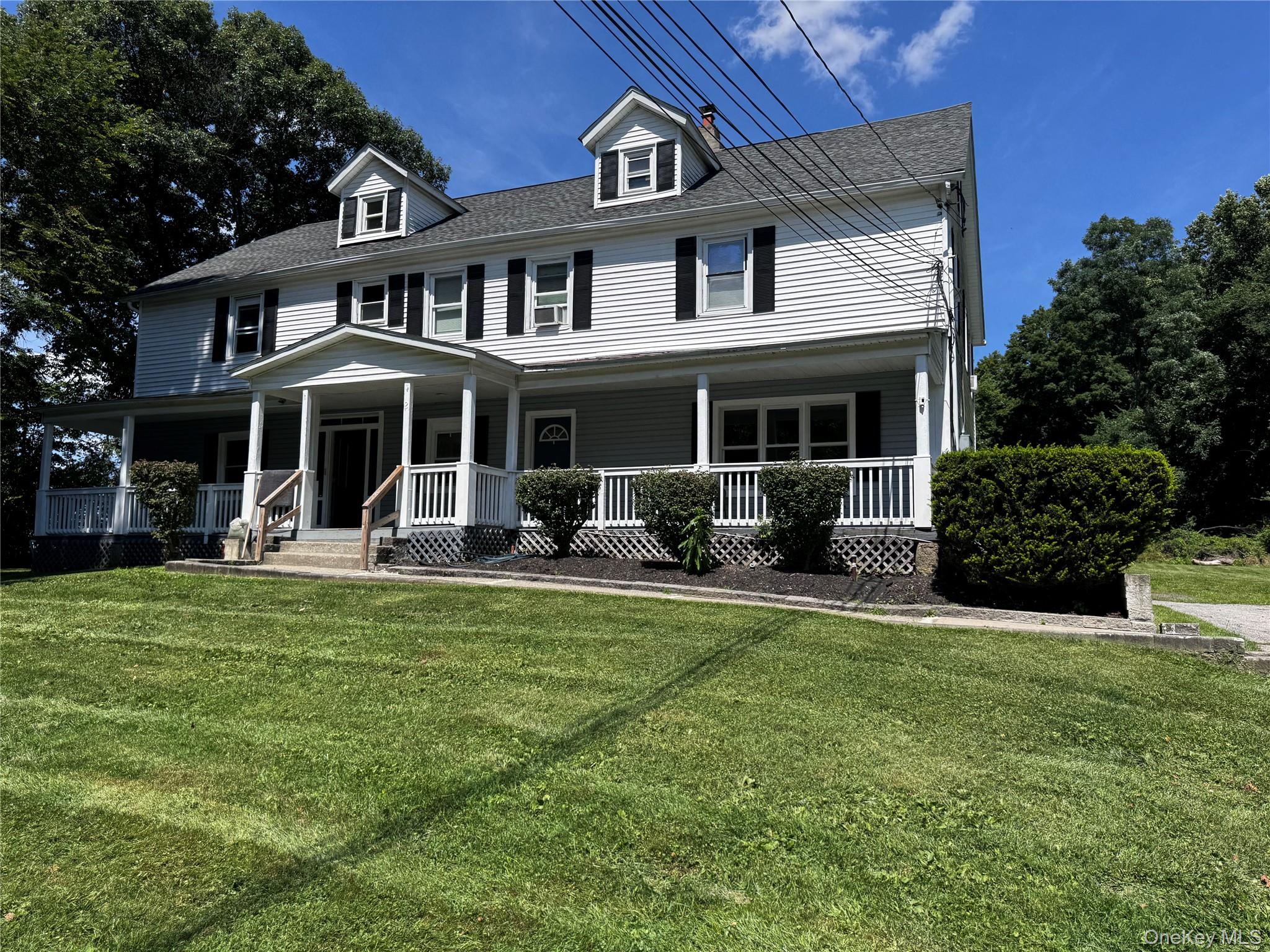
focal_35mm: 24
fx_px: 881
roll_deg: -0.9
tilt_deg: +5.8
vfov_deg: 56.8
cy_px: 476
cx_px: 635
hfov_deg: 71.6
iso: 80
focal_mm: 6.76
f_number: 1.78
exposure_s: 1/3802
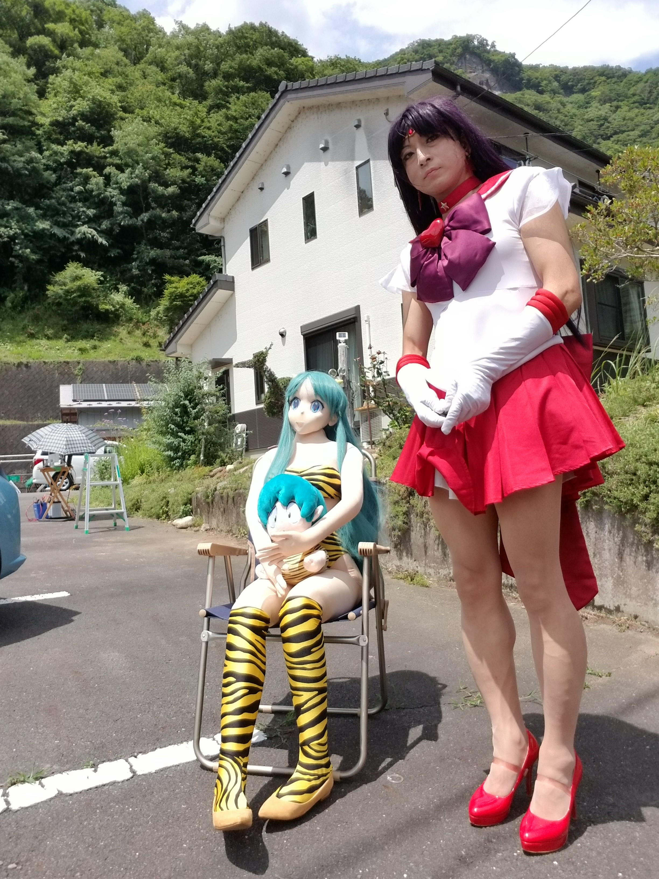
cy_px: 440
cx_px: 330
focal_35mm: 25
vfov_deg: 69.4
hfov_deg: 54.9
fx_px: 635
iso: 40
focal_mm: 2.95
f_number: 1.7
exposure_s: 1/1280
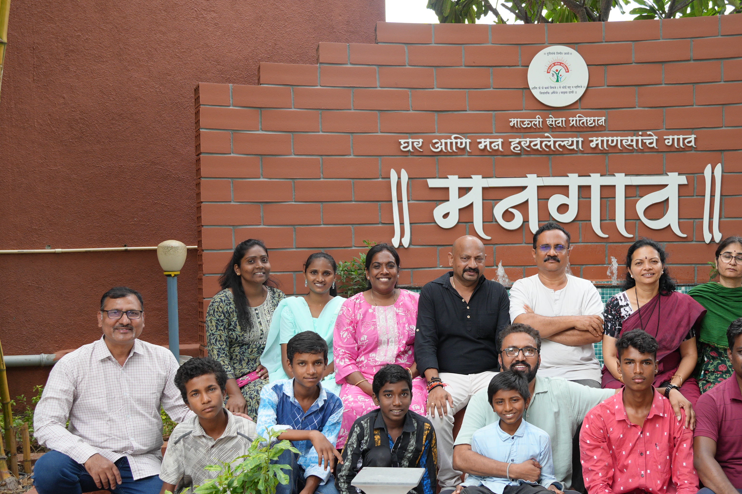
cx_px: 504
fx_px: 921
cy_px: 273
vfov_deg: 30.0
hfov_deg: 43.2
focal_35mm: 45
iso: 200
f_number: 4
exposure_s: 1/200
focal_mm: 21
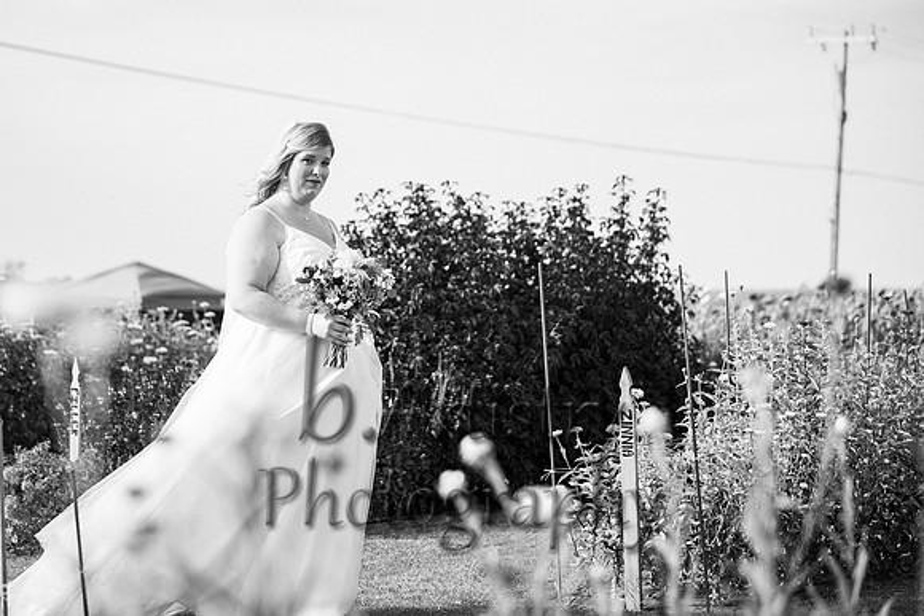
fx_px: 2281
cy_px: 274
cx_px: 411
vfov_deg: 15.4
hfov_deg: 22.9
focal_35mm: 89
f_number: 2.8
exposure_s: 1/800
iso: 125
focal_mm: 80
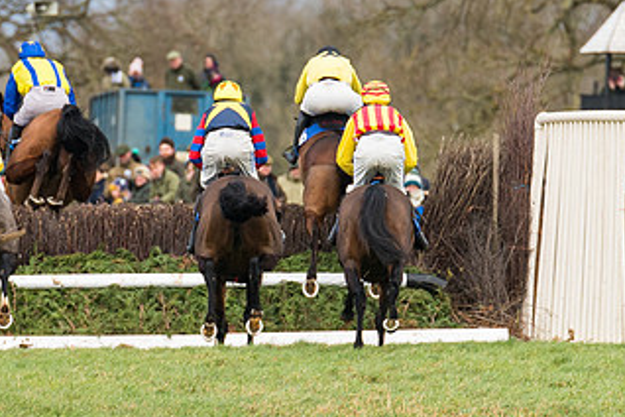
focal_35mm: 1011
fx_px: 17551
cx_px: 298
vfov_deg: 1.4
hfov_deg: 2.0
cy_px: 176
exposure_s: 1/1000
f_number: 4
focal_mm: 300
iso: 800
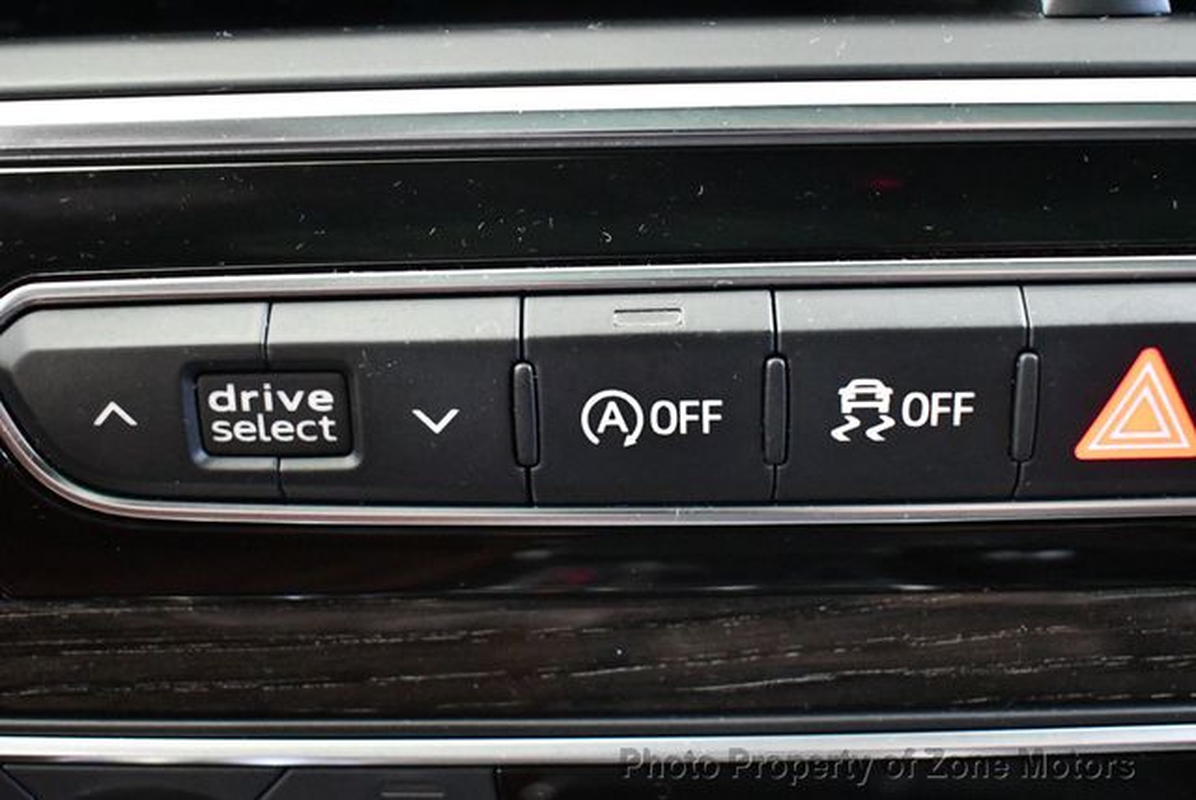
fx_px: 1530
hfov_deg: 42.7
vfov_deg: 29.3
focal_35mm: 46
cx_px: 598
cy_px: 400
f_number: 3.8
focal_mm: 23
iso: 9000
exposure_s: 1/60
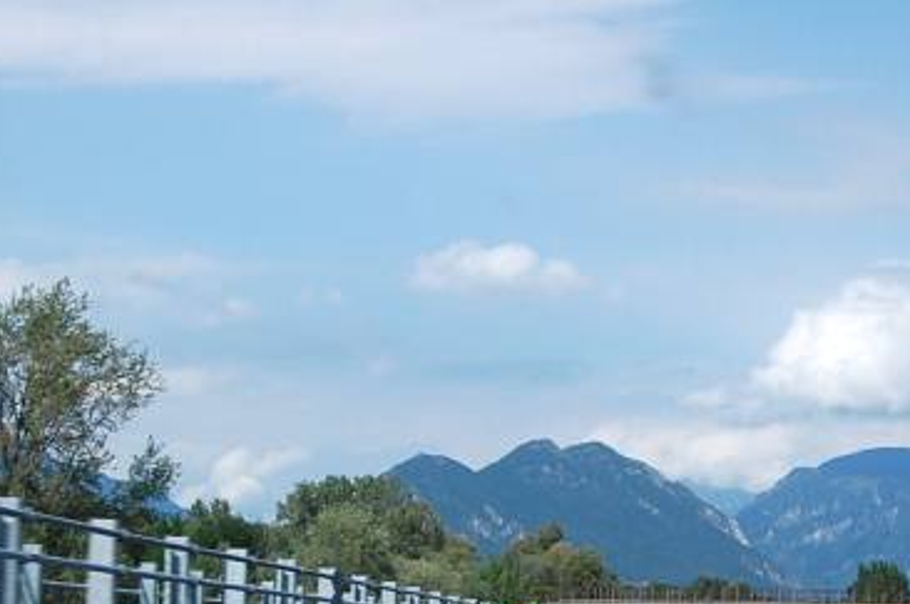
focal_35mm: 92
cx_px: 525
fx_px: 2322
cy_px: 423
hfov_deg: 22.2
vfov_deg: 14.8
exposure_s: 1/320
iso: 200
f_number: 10
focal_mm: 34
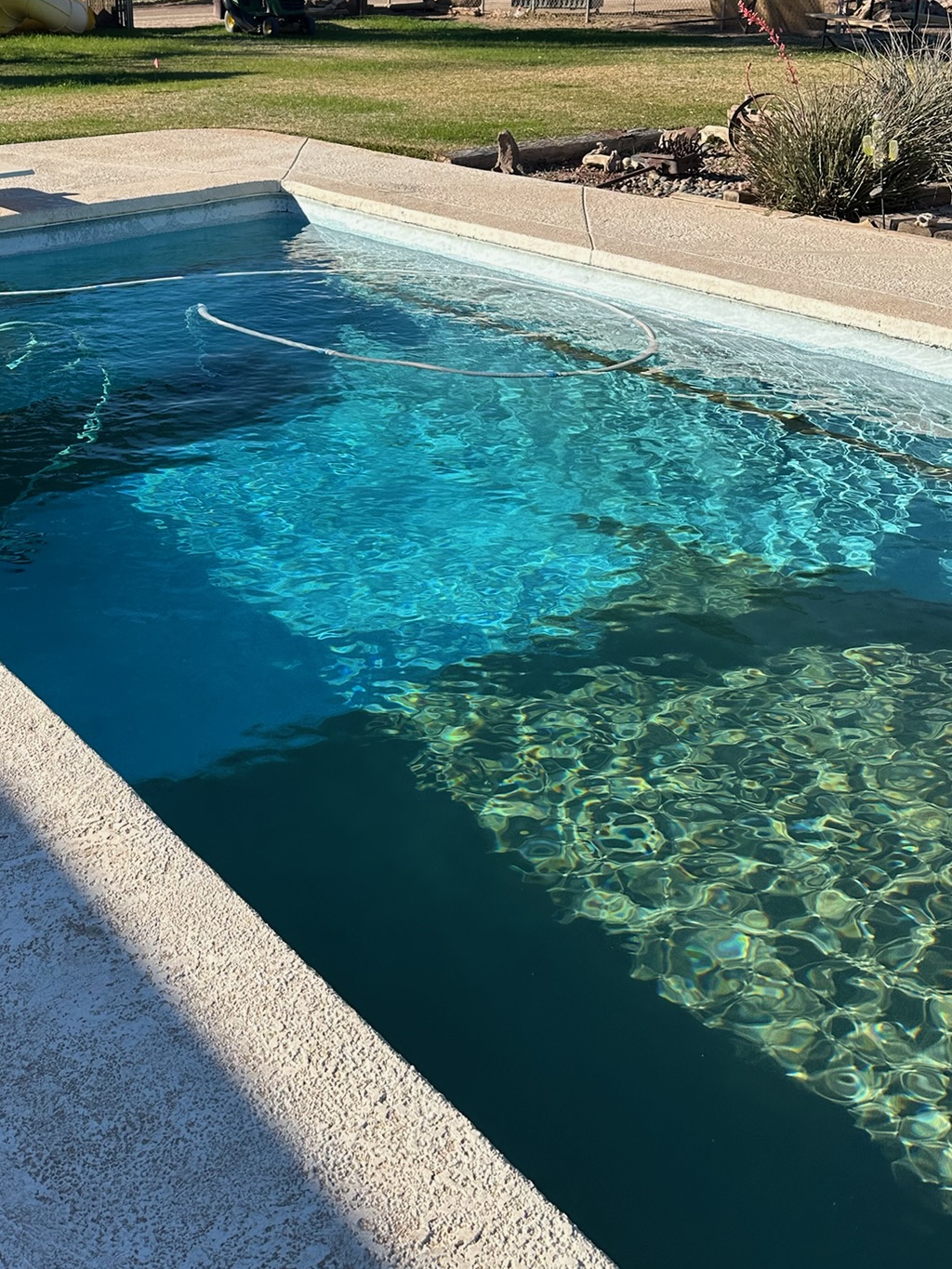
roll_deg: +0.2
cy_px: 482
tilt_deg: -19.9
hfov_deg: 38.8
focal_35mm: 36
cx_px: 254
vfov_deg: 50.9
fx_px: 1320
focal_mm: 6.86
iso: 80
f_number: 1.78
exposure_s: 1/4016
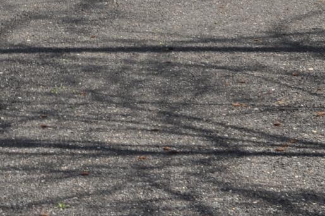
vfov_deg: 6.6
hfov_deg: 10.0
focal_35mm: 203
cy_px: -172
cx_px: -20
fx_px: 1830
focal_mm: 34
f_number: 9.5
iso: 200
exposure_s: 1/350
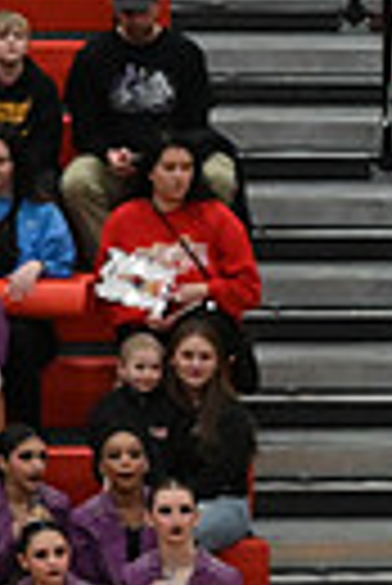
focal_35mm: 468
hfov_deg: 2.9
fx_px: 7623
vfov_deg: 4.4
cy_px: 866
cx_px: 1190
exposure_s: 1/400
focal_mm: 70
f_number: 4
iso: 5000
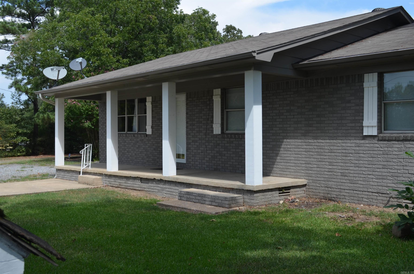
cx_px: 207
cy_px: 137
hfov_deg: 49.6
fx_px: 448
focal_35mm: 39
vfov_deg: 34.1
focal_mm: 26
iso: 160
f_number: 8
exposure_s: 1/250
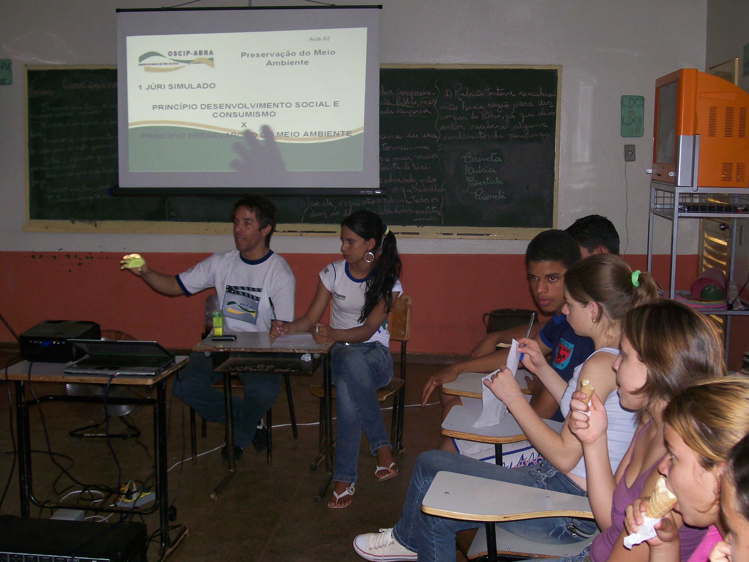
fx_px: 974
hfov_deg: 42.1
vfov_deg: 32.2
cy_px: 281
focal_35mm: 45
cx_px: 374
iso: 80
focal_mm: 7.6
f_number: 3
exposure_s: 1/73.1
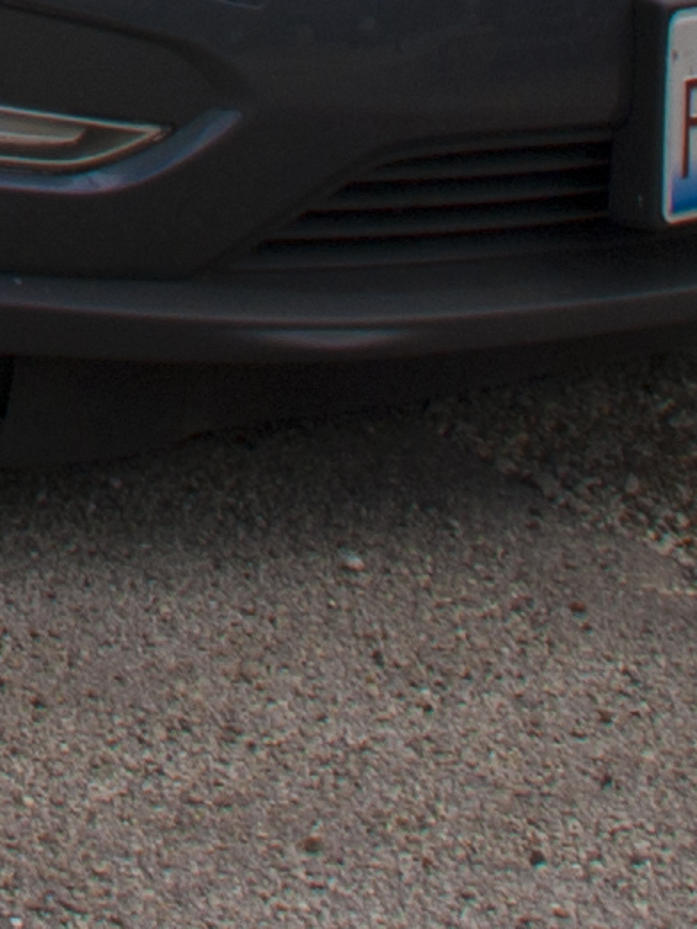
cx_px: -896
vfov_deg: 7.2
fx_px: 6894
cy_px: -1276
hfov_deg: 5.6
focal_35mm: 257
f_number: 11
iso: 100
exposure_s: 1/100
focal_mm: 24
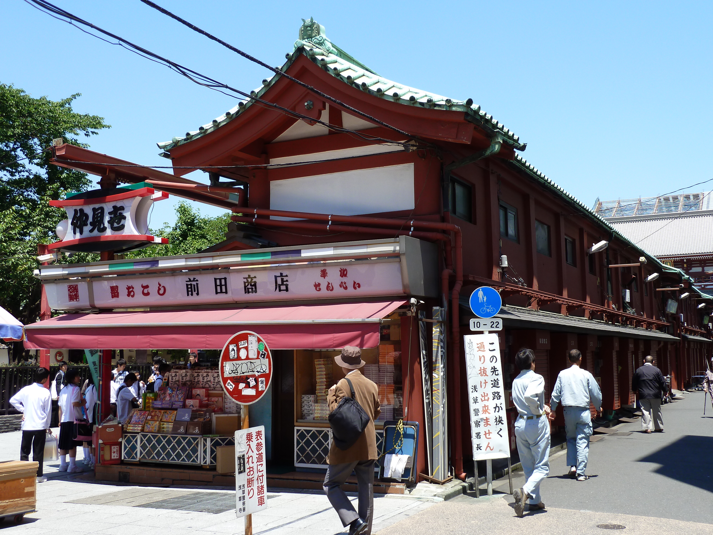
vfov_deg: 36.0
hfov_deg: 46.8
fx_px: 824
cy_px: 268
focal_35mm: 40
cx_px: 356
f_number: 4
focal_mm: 6.5
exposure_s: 1/320
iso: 80
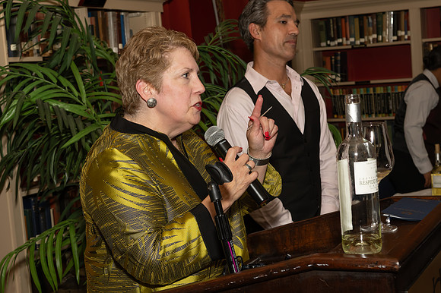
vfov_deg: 22.6
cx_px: 220
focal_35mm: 60
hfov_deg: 33.4
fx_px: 735
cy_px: 146
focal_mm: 40
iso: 500
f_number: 7.1
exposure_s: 1/250
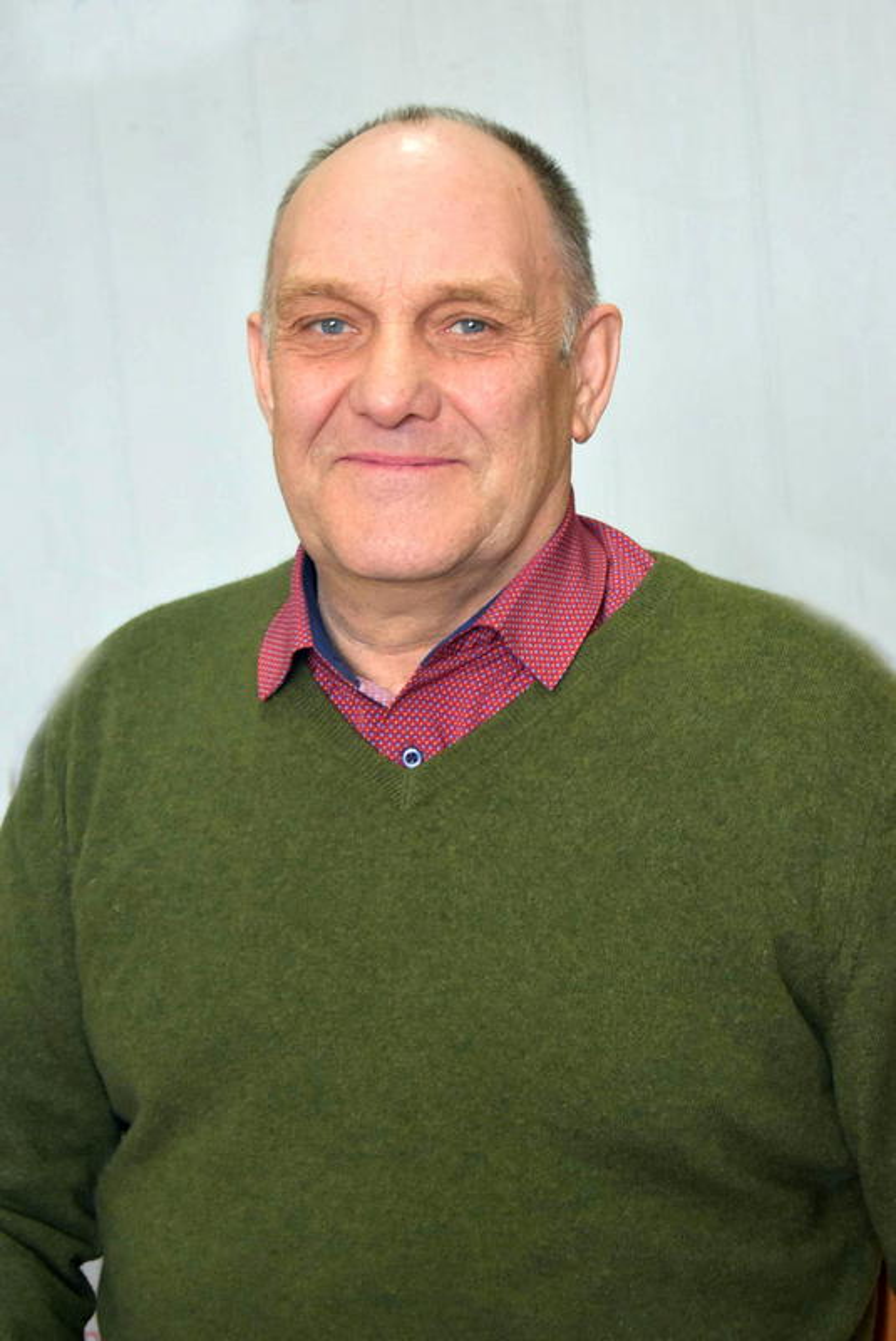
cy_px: 670
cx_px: 448
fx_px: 2682
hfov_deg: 19.0
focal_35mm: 72
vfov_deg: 28.0
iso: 900
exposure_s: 1/125
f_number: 4.8
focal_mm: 48
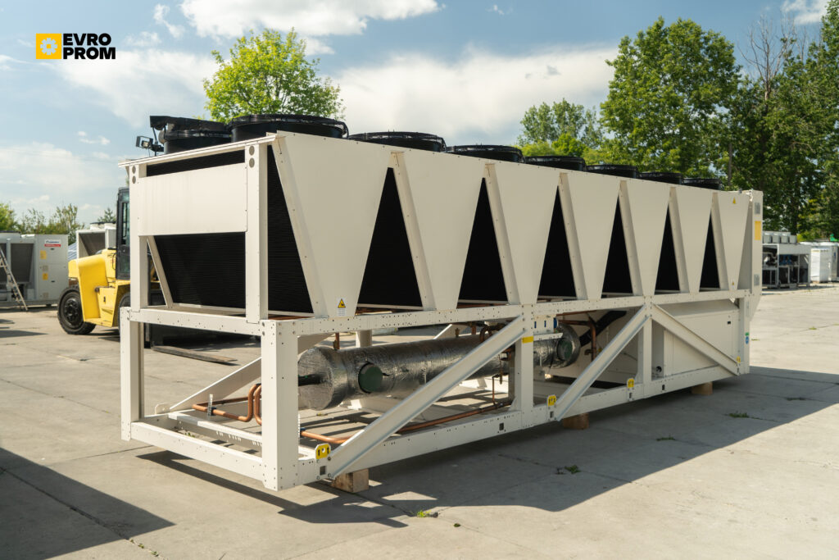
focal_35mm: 33
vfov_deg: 40.0
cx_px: 420
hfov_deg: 57.2
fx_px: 769
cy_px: 280
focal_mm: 33
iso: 100
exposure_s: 1/80
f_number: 4
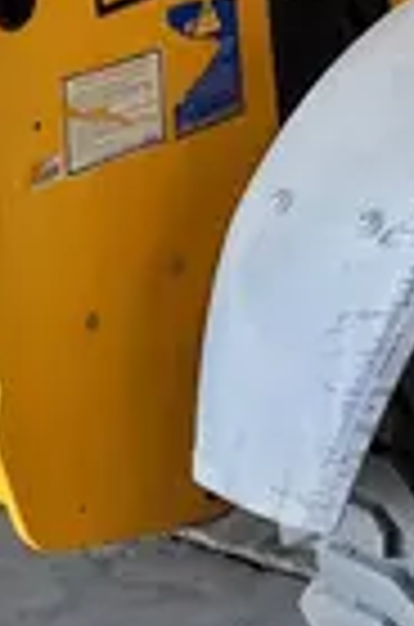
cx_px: 441
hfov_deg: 9.5
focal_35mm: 143
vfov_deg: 13.8
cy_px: -205
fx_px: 2479
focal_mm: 5.4
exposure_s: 1/126
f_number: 1.8
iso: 40
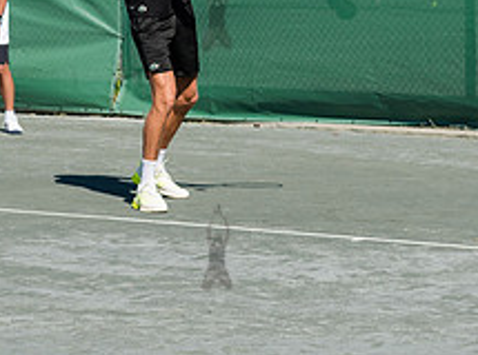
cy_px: -22
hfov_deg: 9.7
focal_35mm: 205
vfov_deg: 7.2
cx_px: 98
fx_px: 2823
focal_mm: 66
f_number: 4
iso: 200
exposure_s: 1/1250
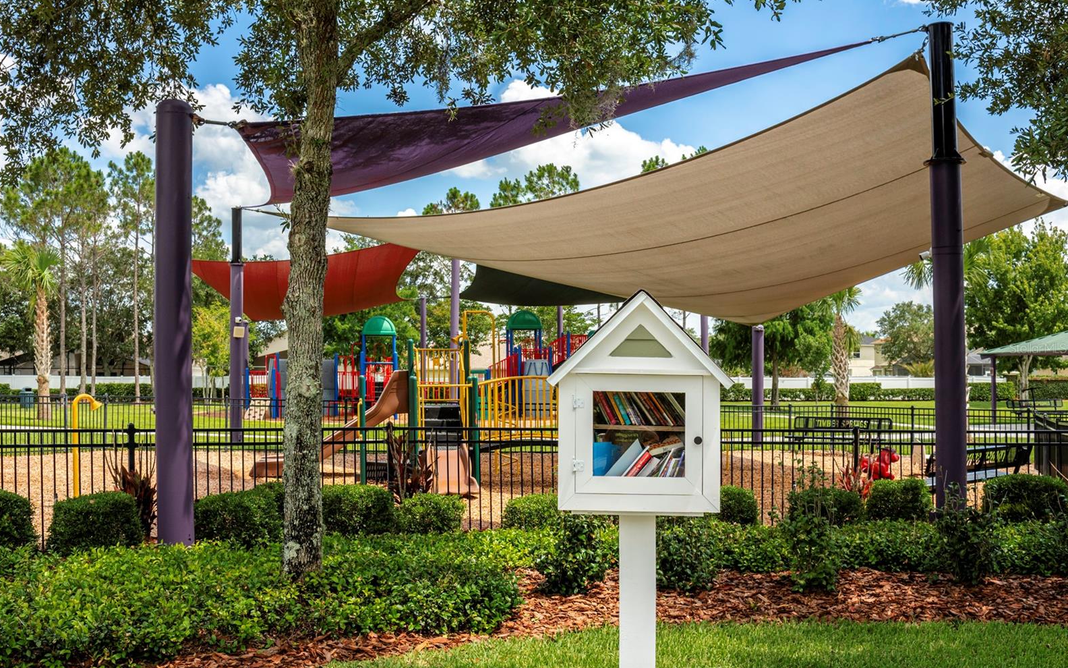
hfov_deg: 54.6
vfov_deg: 35.8
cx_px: 530
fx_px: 1034
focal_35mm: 36
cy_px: 348
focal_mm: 23
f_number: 8
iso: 200
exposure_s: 1/320
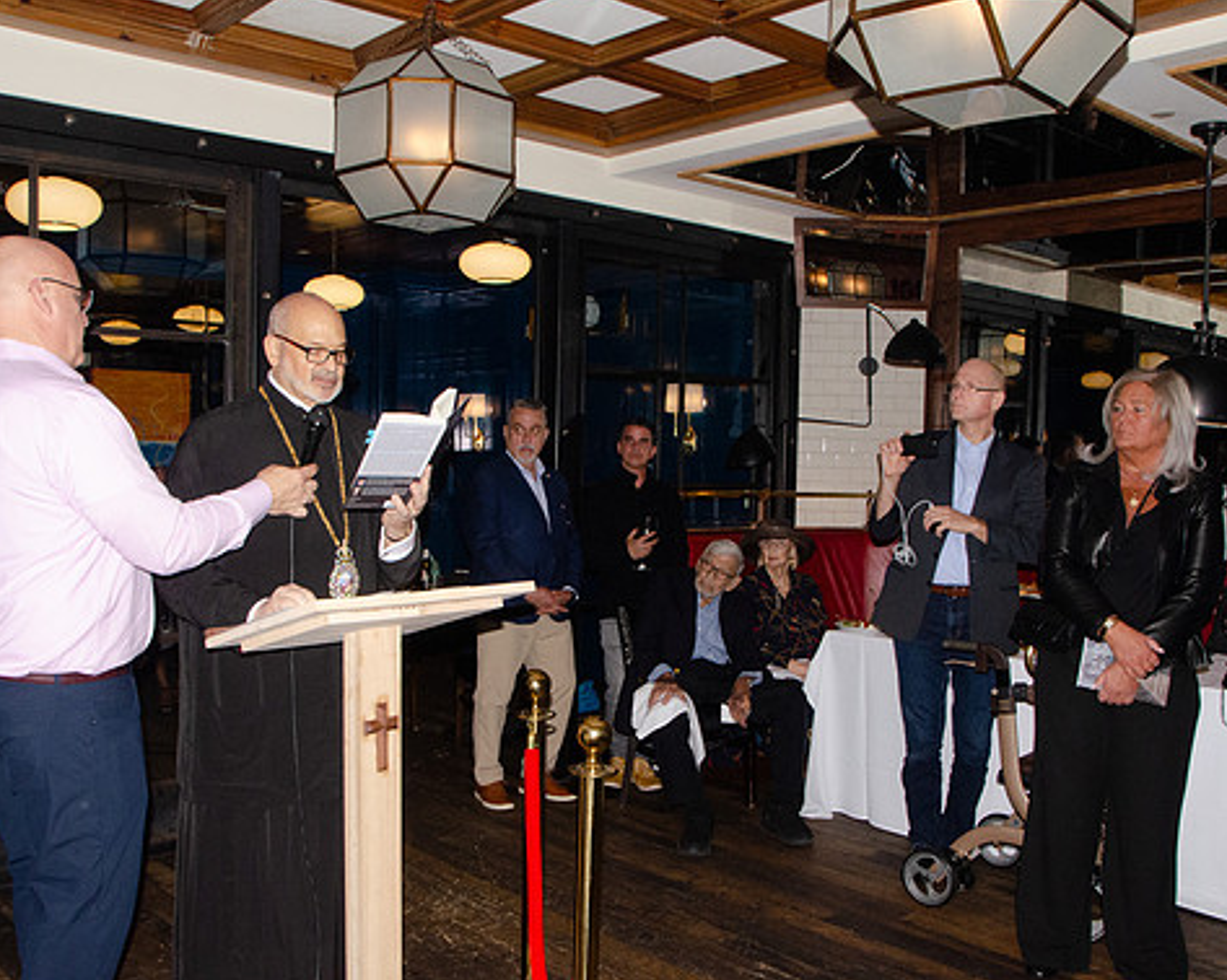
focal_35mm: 31
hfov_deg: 57.2
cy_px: 487
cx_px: 599
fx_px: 1125
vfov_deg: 47.1
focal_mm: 18
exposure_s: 1/160
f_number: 13
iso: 2500
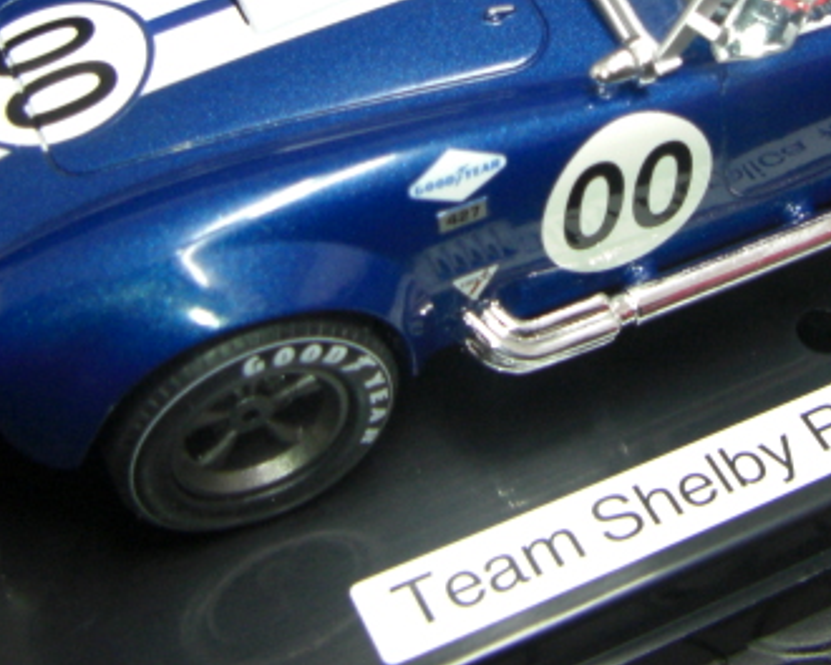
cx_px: 541
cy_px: 83
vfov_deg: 20.9
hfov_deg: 26.3
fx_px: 1771
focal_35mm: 72
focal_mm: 6.3
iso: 200
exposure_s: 1/15
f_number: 3.4
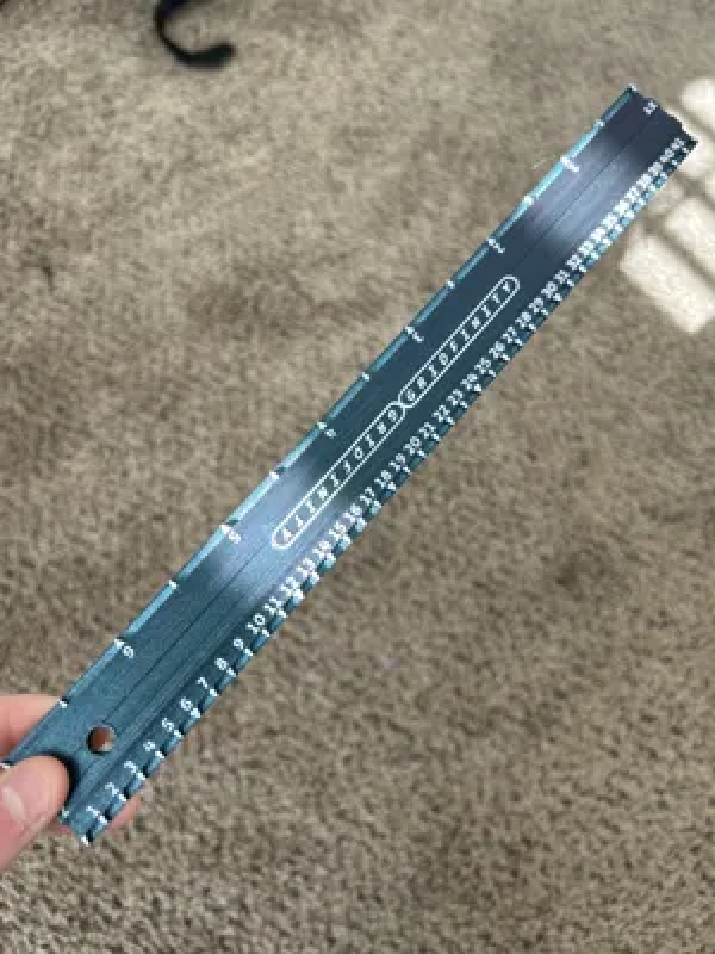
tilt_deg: -66.2
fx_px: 716
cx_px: 358
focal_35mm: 26
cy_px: 477
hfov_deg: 53.1
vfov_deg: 67.3
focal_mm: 5.7
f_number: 1.5
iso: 125
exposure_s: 1/105
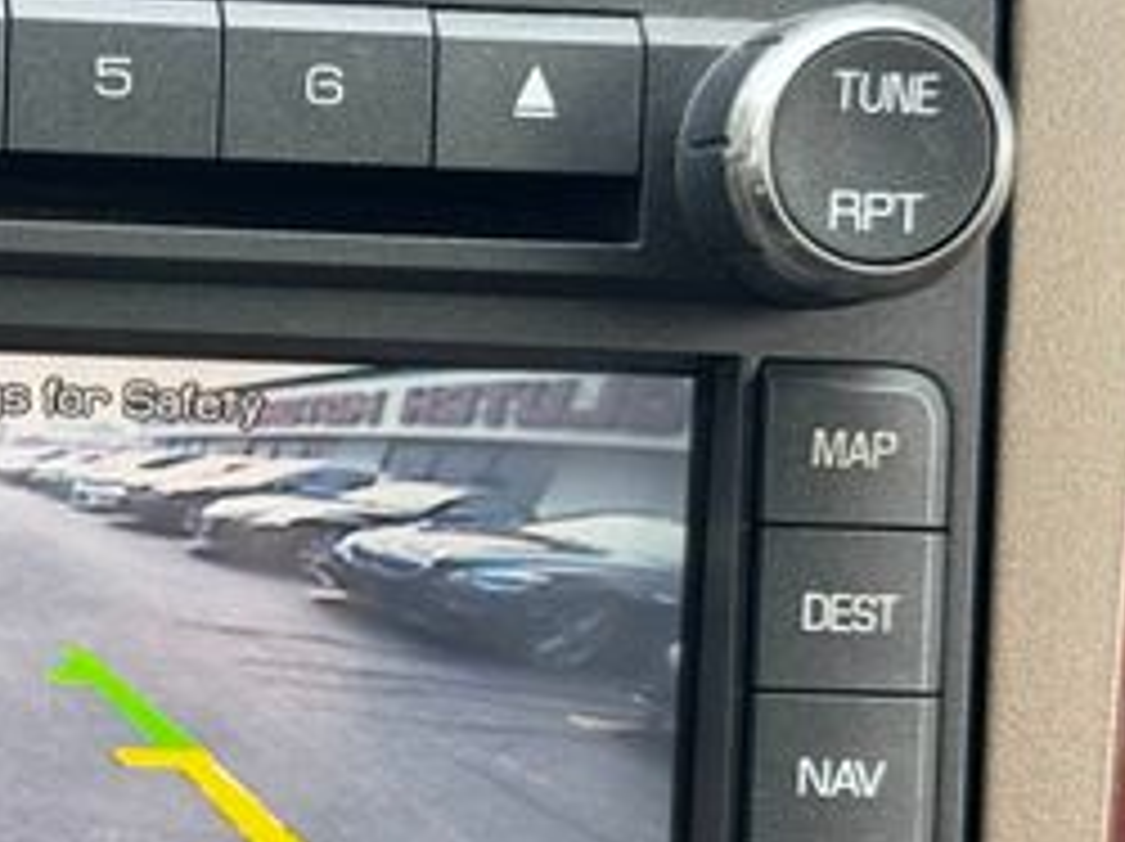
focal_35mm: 123
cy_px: 711
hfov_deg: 15.5
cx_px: -194
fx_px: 3994
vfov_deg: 12.0
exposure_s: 1/242
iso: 64
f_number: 1.78
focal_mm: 6.76
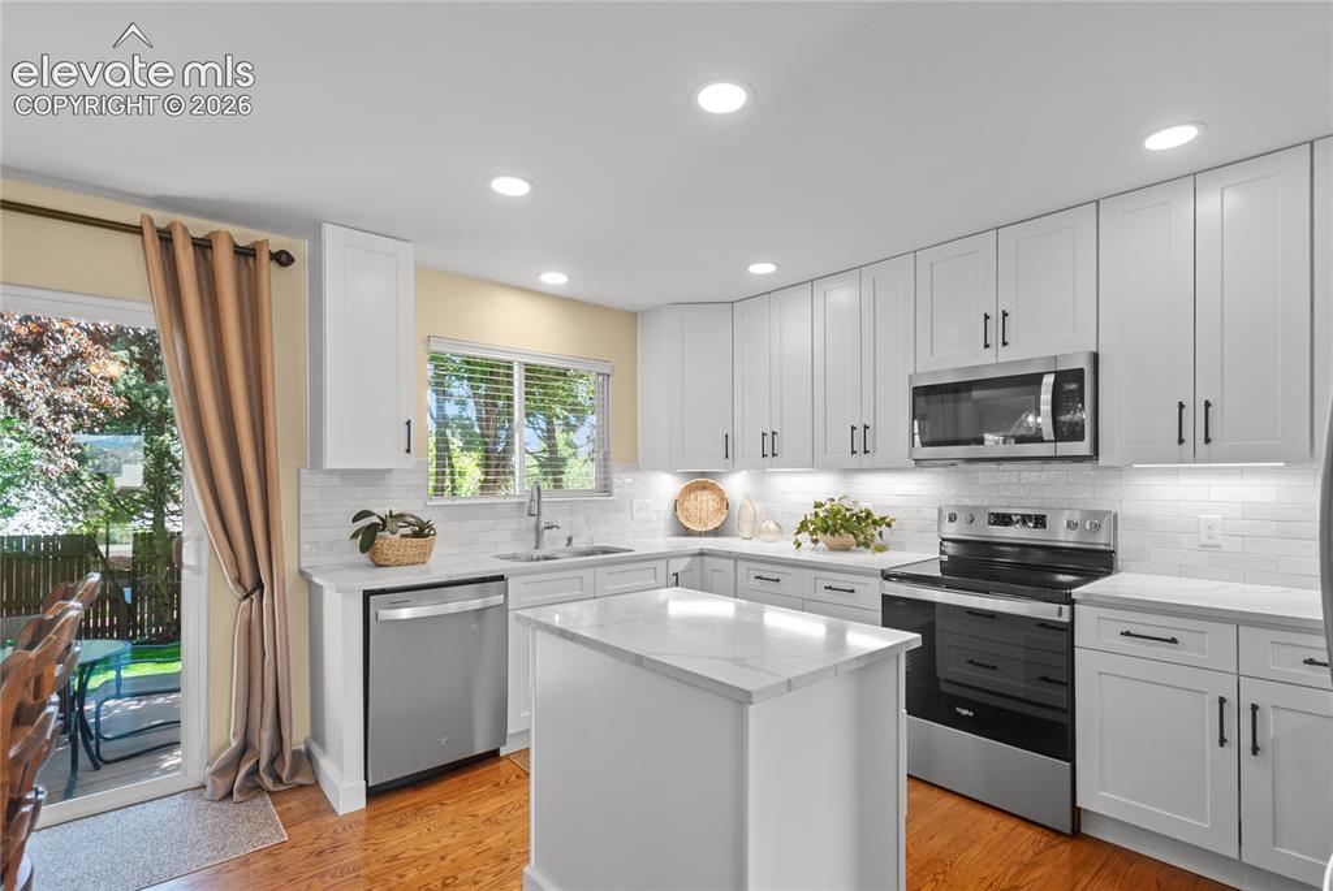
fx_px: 612
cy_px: 446
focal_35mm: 16
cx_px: 666
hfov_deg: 94.9
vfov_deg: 72.2
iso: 200
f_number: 3.8
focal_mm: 11
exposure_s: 1/13
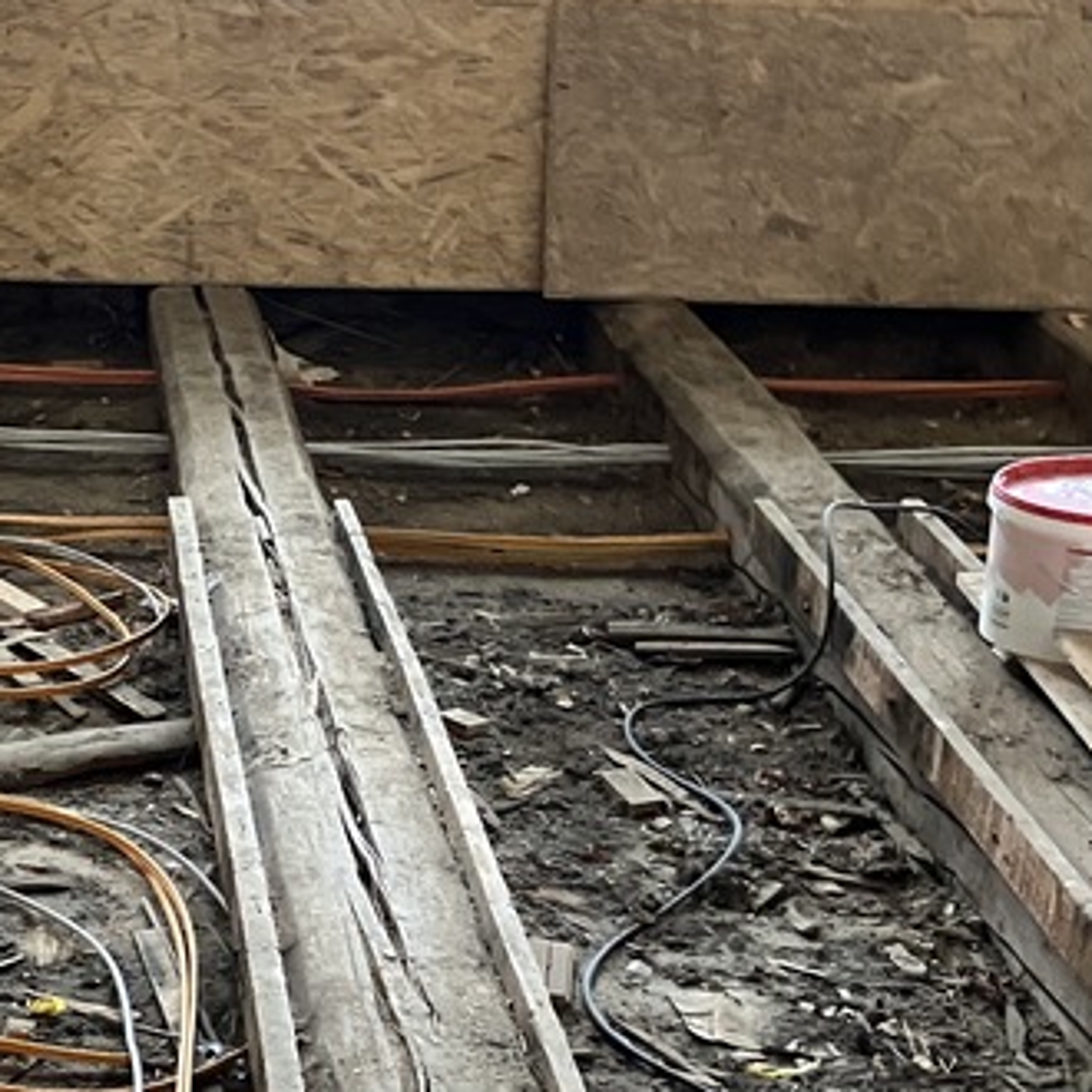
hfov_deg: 22.8
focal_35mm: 75
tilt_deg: -25.1
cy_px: 844
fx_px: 2677
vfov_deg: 22.8
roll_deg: -3.1
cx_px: 251
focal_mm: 3.99
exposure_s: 1/30
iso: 400
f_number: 1.8
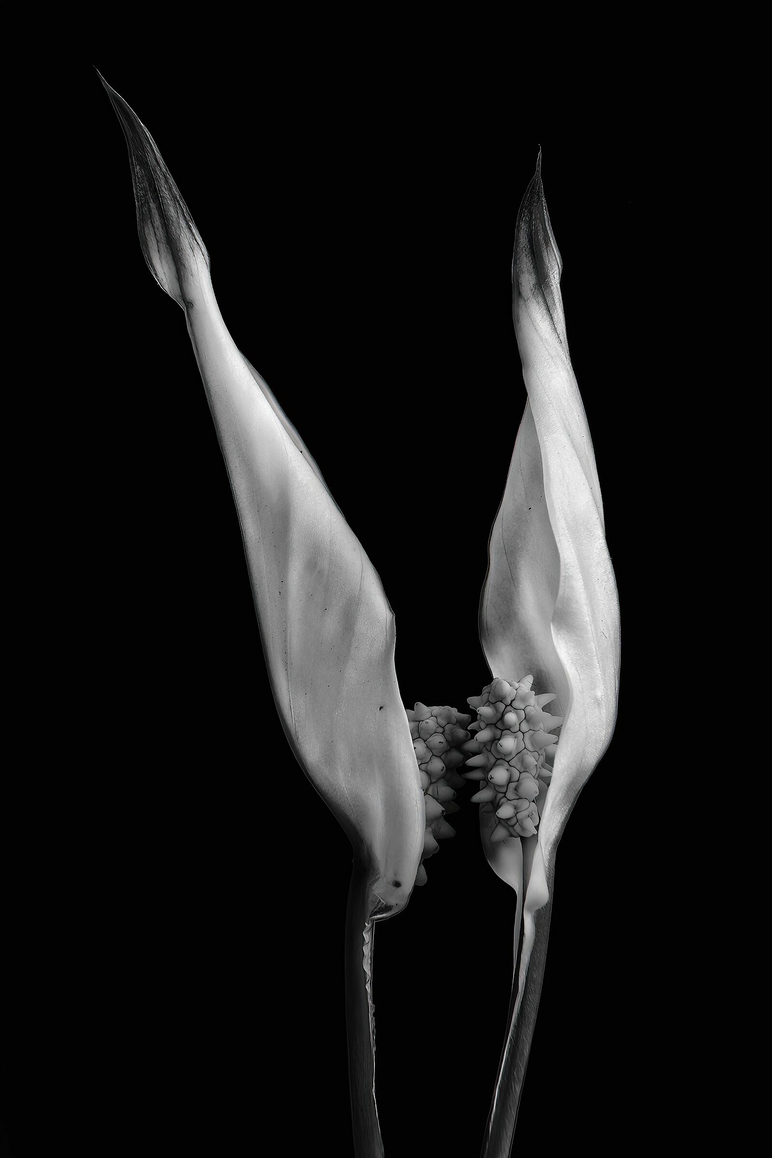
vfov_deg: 6.7
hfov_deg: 4.5
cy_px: 579
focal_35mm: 307
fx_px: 9874
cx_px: 386
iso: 160
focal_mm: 204.6
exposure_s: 3
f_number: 10
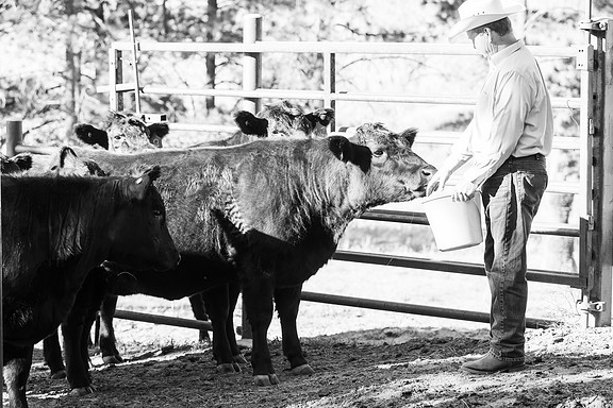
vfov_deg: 10.6
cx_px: 306
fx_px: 2196
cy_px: 203
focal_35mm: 129
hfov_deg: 15.9
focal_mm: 128
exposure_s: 1/250
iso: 320
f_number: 5
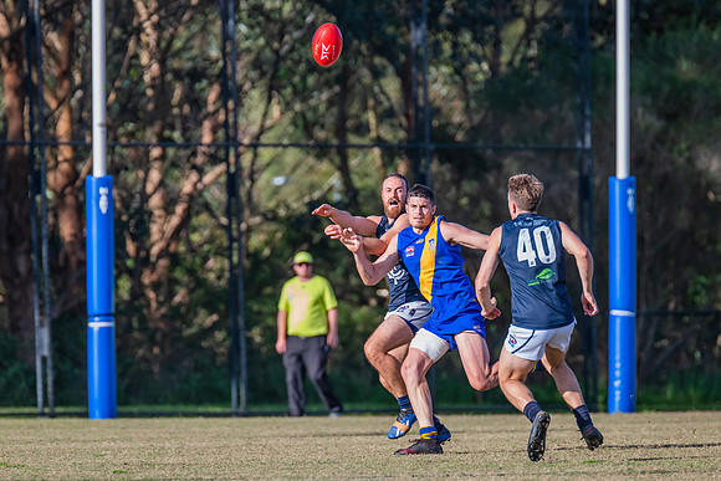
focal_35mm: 512
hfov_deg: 4.0
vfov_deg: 2.7
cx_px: 343
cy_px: 219
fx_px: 10261
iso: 800
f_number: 5.6
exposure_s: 1/2000
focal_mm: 420
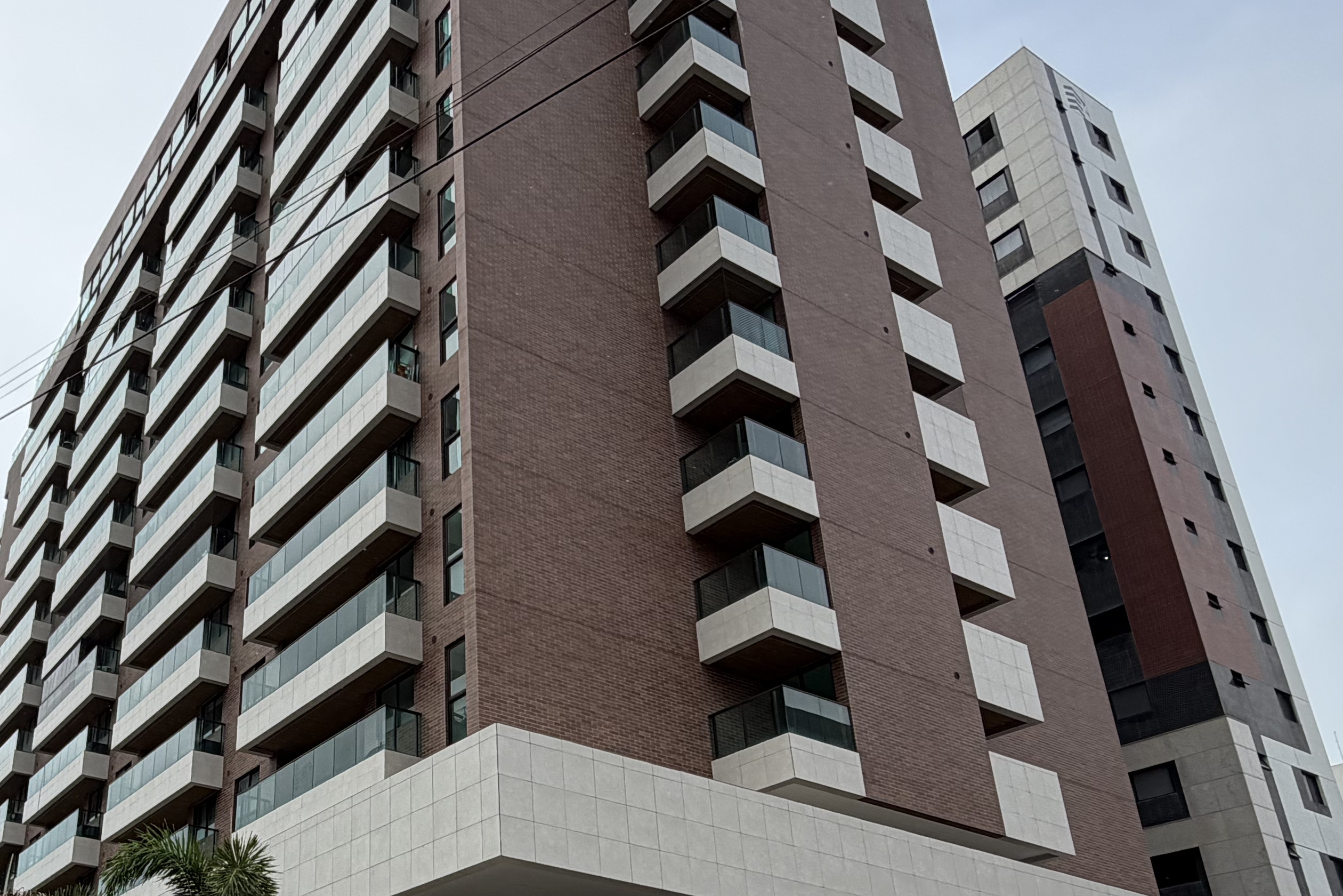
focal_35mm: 33
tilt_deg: +23.3
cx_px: 295
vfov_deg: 38.8
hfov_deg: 53.9
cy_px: 687
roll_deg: -2.2
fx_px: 1231
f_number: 2.2
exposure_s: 1/914
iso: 32
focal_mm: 2.22
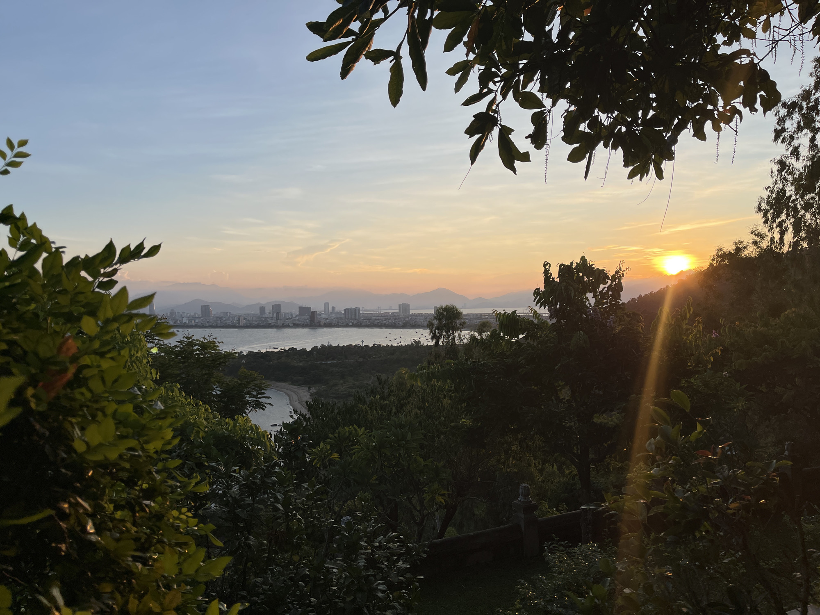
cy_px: 308
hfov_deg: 67.3
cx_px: 410
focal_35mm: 26
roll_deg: +1.2
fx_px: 616
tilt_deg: -0.9
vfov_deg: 53.1
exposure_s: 1/3215
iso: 50
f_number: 1.6
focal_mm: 5.1
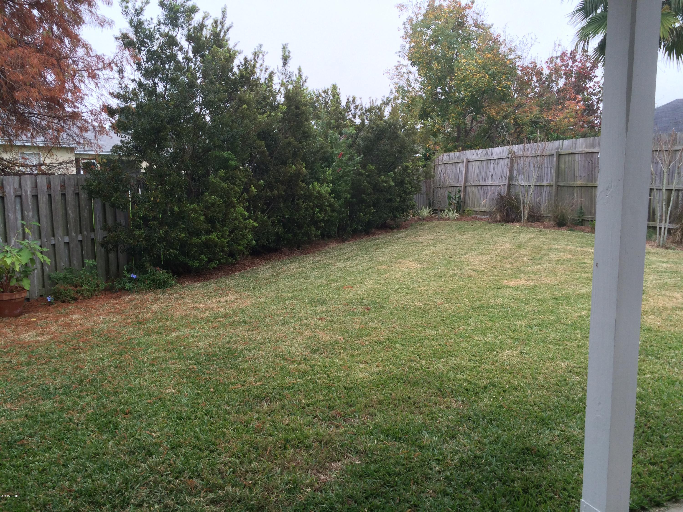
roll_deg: +0.1
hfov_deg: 61.7
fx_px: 572
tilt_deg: -8.1
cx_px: 342
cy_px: 256
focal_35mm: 29
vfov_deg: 48.2
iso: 50
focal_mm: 4.15
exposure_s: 1/60
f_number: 2.2
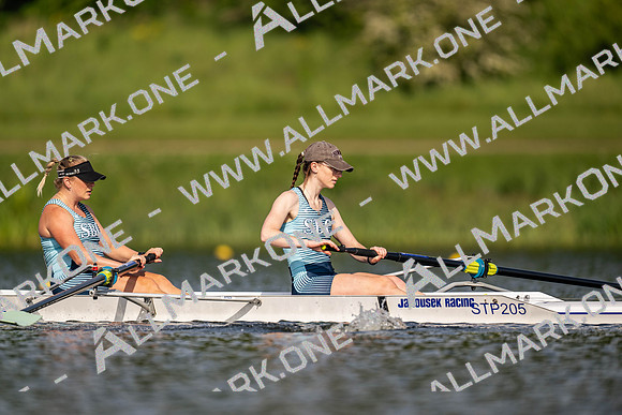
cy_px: 208
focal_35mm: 600
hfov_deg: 3.4
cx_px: 311
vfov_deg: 2.3
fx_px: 10369
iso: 200
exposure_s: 1/2500
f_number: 4
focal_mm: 600
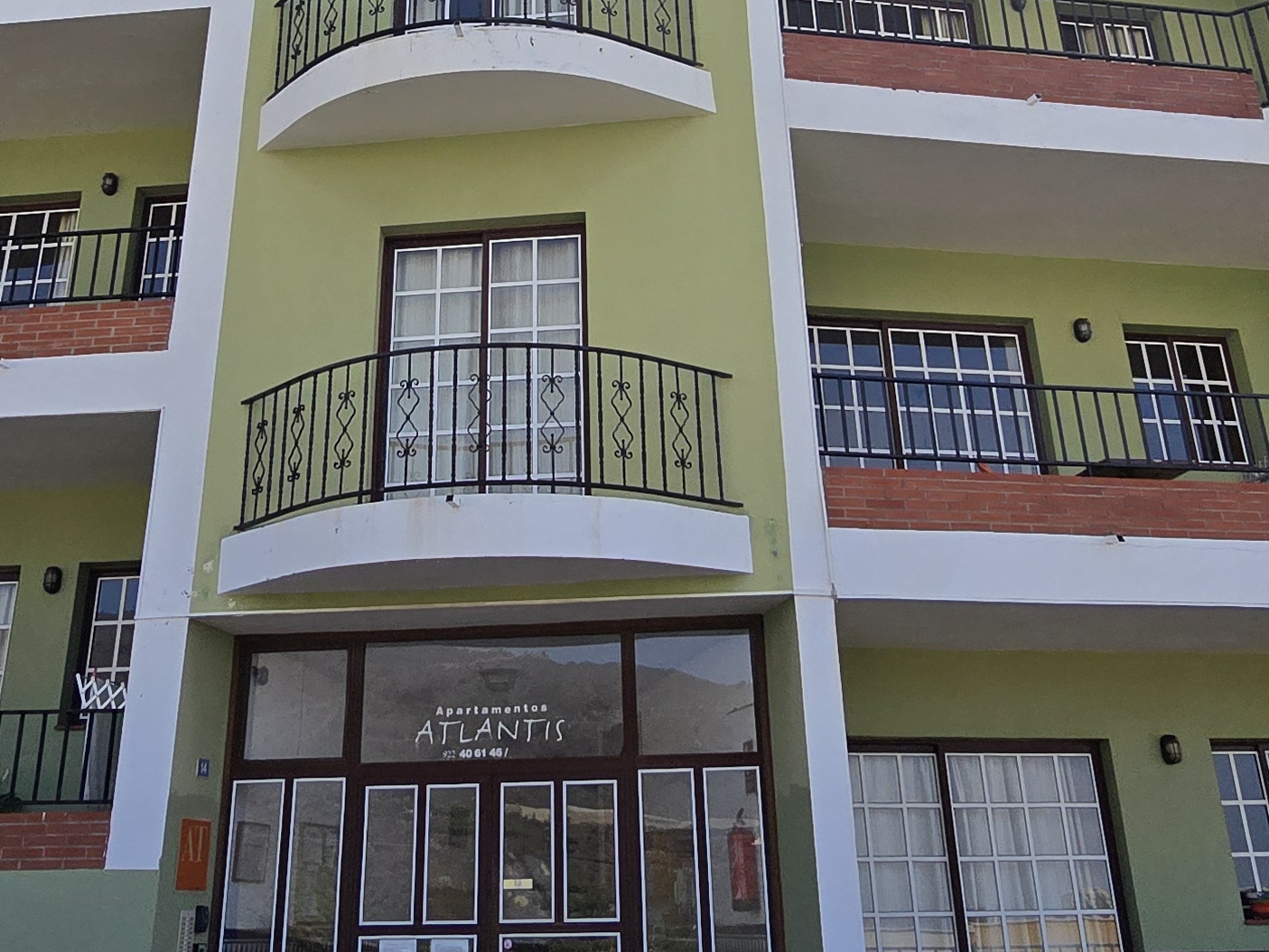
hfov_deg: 50.1
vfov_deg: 36.7
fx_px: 1357
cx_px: 579
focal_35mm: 37
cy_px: 130
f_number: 2.2
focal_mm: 2.2
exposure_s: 1/2790
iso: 50
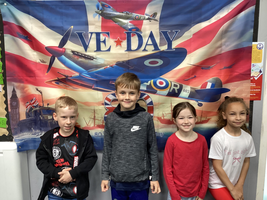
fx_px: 239
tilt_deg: -9.1
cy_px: 100
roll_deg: +0.7
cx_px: 134
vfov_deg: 45.4
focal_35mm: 31
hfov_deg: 58.4
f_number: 2.4
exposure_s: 1/50
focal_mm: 3.3
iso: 125
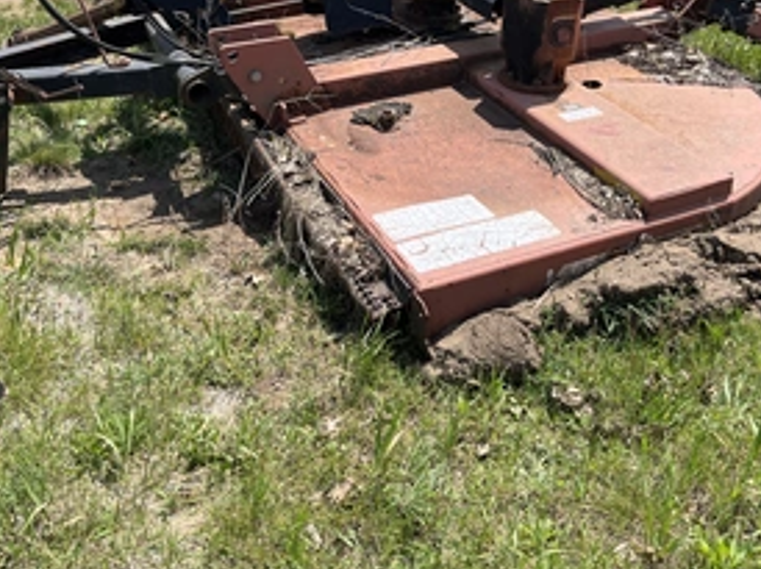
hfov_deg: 48.8
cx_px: 442
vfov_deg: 37.1
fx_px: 835
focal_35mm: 38
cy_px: 175
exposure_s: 1/2222
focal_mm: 5.1
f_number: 1.6
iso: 50
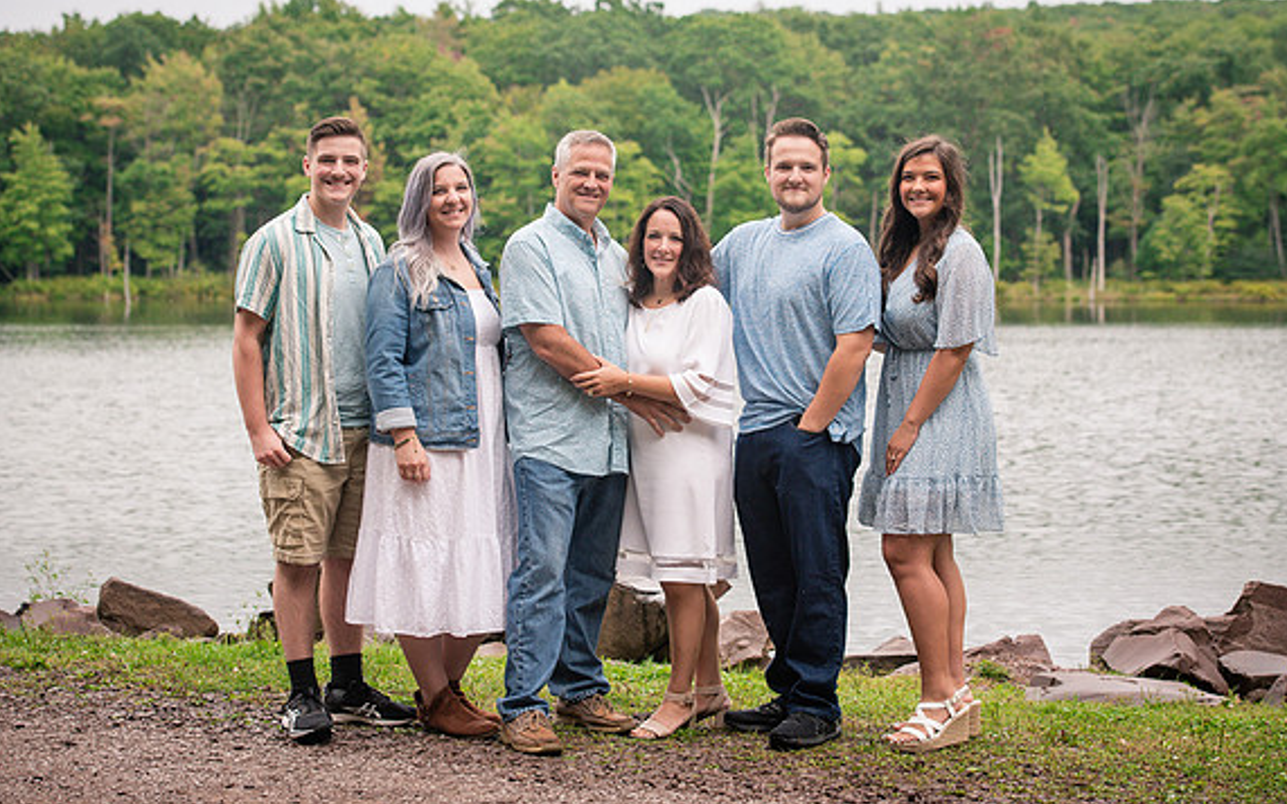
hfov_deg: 26.5
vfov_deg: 16.7
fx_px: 2736
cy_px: 344
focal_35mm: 78
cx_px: 671
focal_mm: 70
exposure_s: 1/800
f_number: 4.5
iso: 800
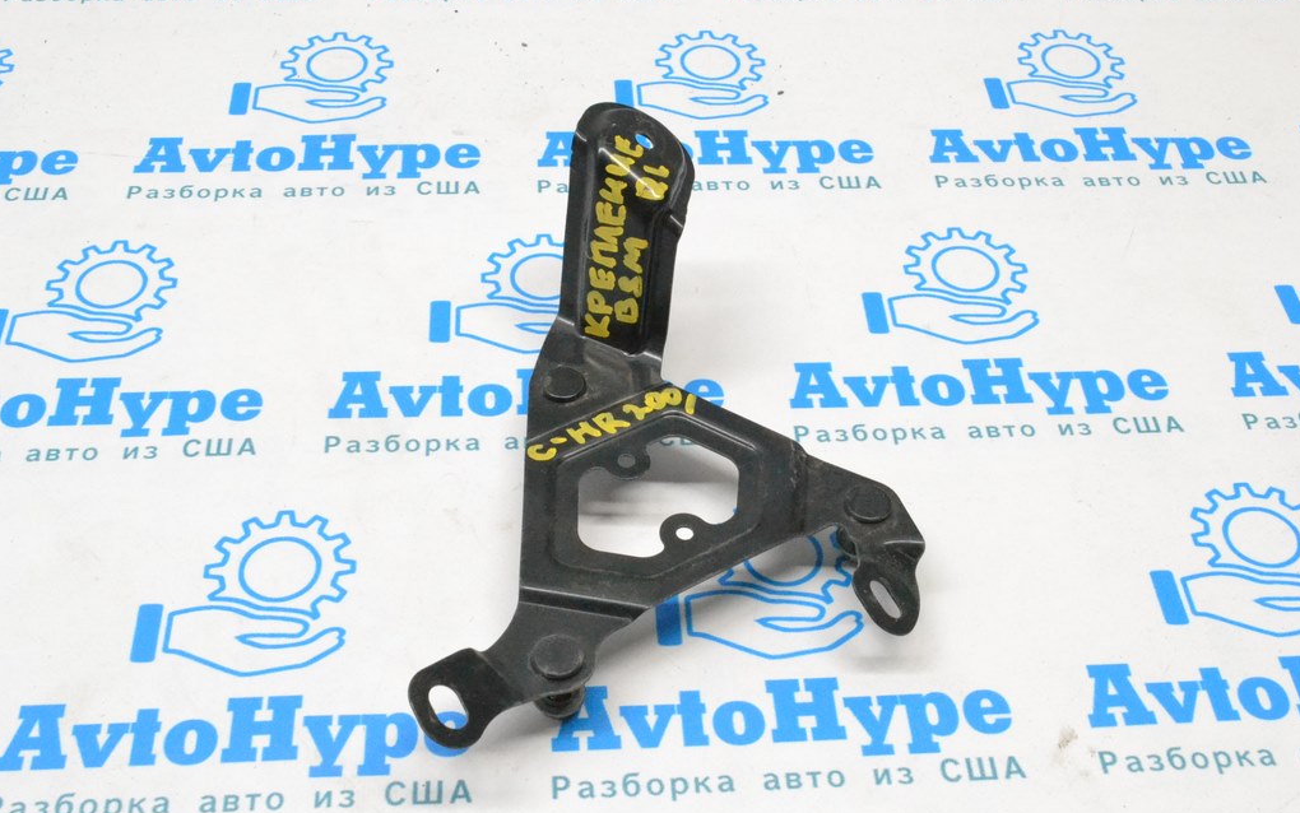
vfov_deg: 28.9
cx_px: 651
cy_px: 428
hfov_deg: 44.8
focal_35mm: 45
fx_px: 1577
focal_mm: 29
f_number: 13
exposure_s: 1/100
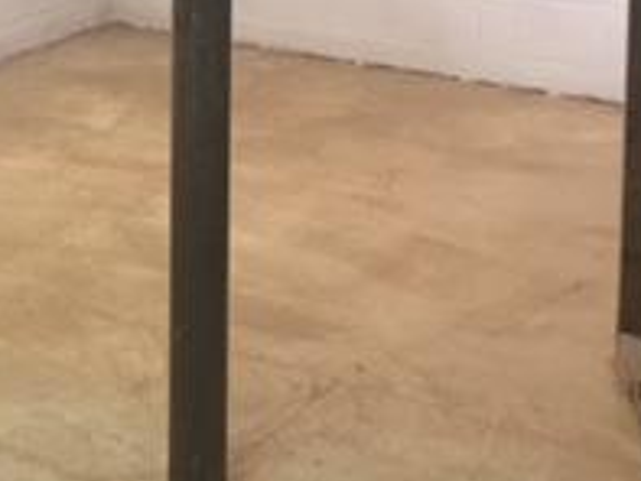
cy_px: -143
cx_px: -39
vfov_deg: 15.0
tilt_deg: -7.8
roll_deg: -0.7
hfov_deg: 20.0
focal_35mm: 94
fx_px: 1742
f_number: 2.2
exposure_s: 1/30
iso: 100
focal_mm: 4.15
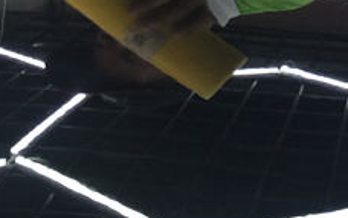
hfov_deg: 22.0
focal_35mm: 94
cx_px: 228
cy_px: -120
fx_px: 892
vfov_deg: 13.1
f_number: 2.2
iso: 40
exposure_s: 1/33
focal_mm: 4.12
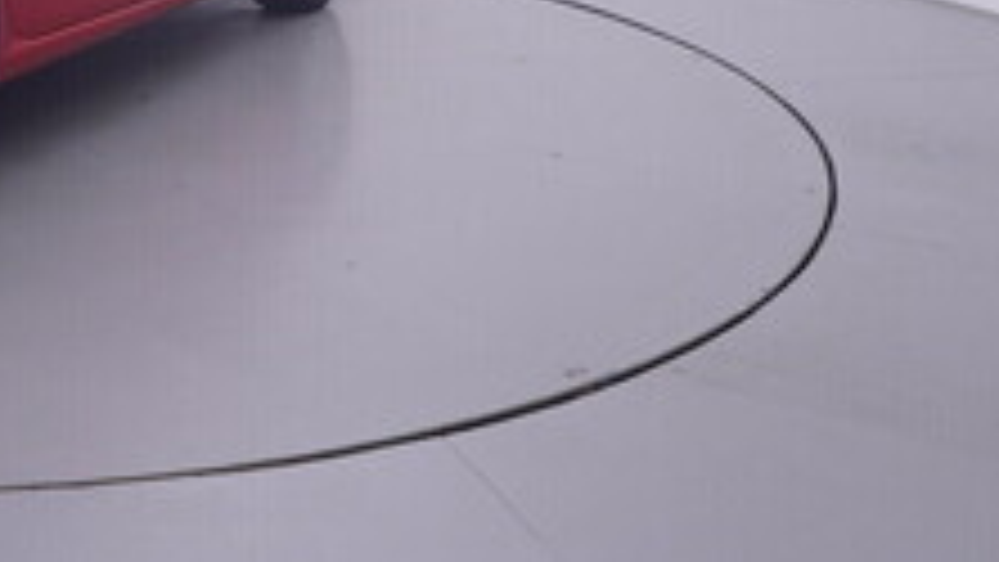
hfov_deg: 32.5
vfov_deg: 18.6
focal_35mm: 58
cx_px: -38
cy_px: -245
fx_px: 1545
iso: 200
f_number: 5
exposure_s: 1/80
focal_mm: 15
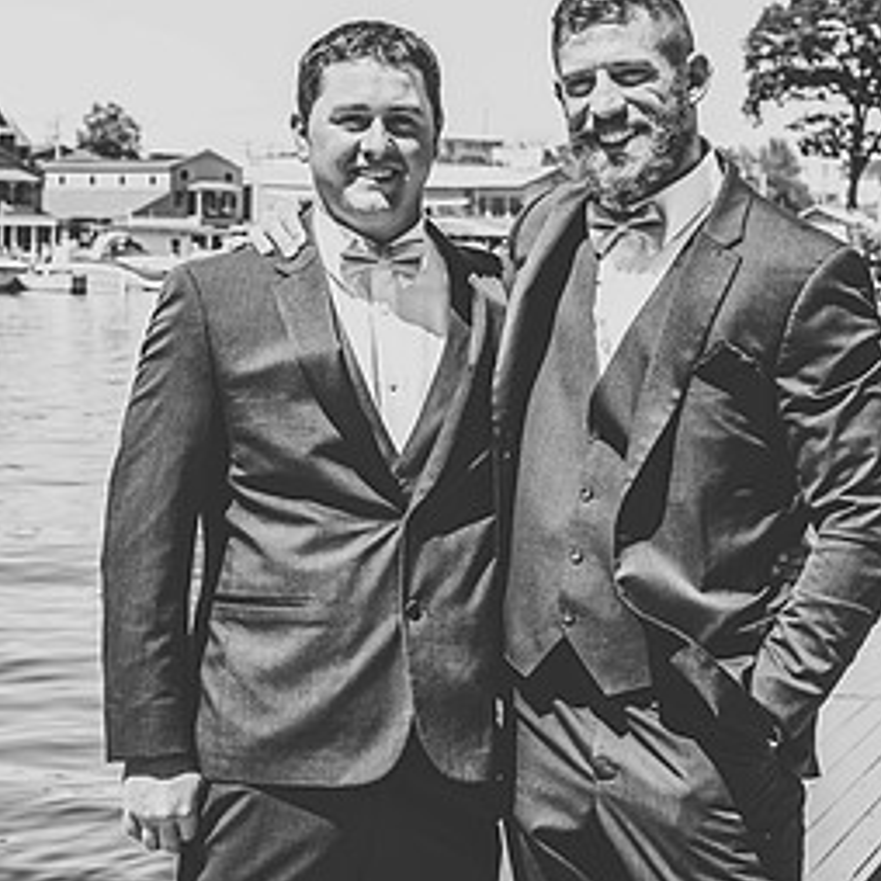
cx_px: 281
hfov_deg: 17.9
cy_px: 279
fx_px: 2793
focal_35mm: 97
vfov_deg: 17.9
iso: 125
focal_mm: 50
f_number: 6.3
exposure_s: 1/500
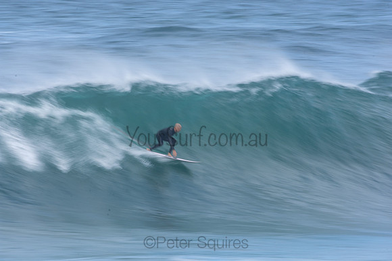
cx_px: 196
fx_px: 8168
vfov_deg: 1.8
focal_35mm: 750
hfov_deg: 2.7
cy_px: 130
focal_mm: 500
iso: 100
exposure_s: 1/25
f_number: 20
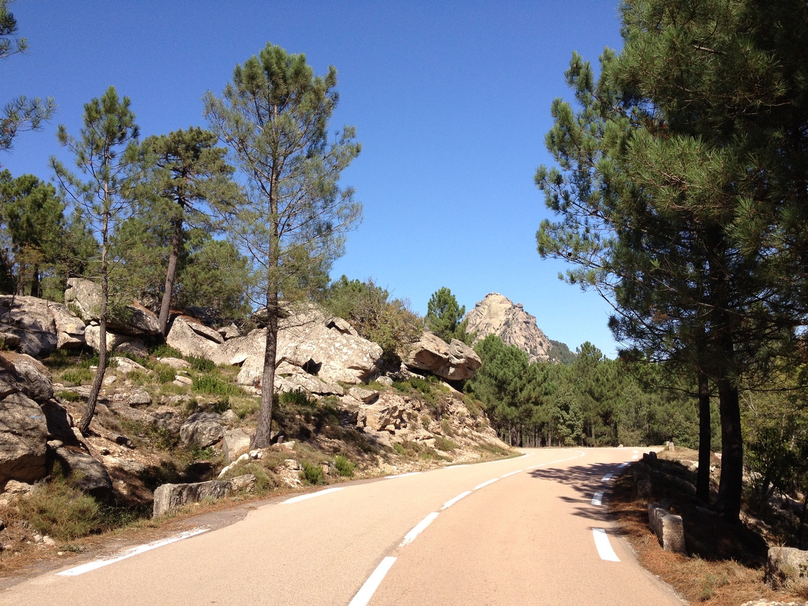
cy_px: 303
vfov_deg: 40.7
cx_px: 404
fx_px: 817
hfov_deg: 52.6
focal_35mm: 35
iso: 64
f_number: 2.4
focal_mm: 4.28
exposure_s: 1/1227
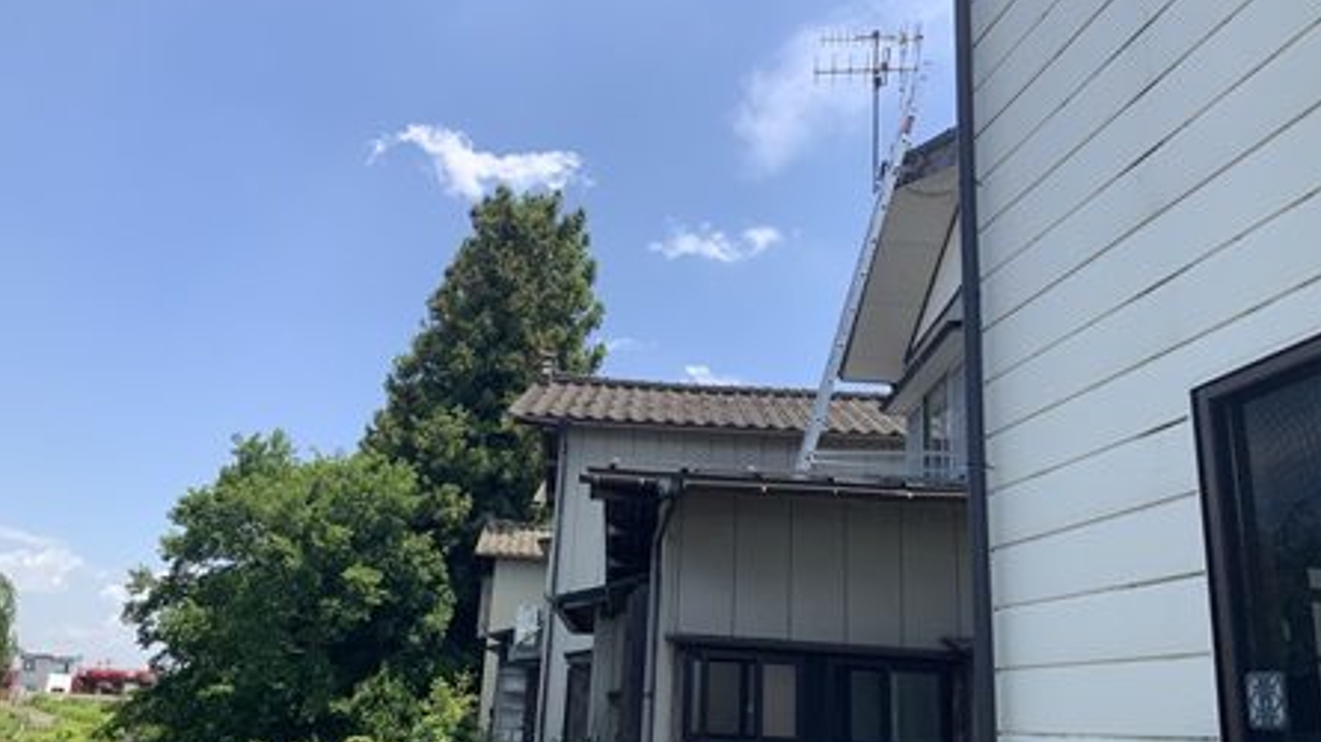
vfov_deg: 36.6
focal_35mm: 32
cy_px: 383
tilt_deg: +18.3
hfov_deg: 61.0
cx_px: 665
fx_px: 1121
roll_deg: -2.8
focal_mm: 3
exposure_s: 1/1730
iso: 16
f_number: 1.8
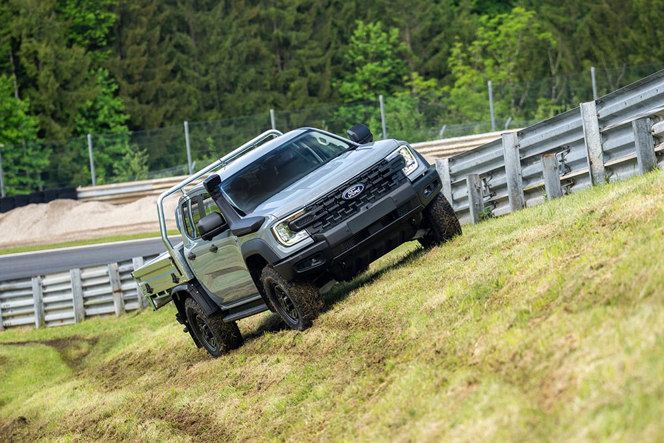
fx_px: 3523
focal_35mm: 191
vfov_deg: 7.2
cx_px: 332
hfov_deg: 10.8
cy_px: 222
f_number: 5
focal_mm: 191
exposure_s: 1/200
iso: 320
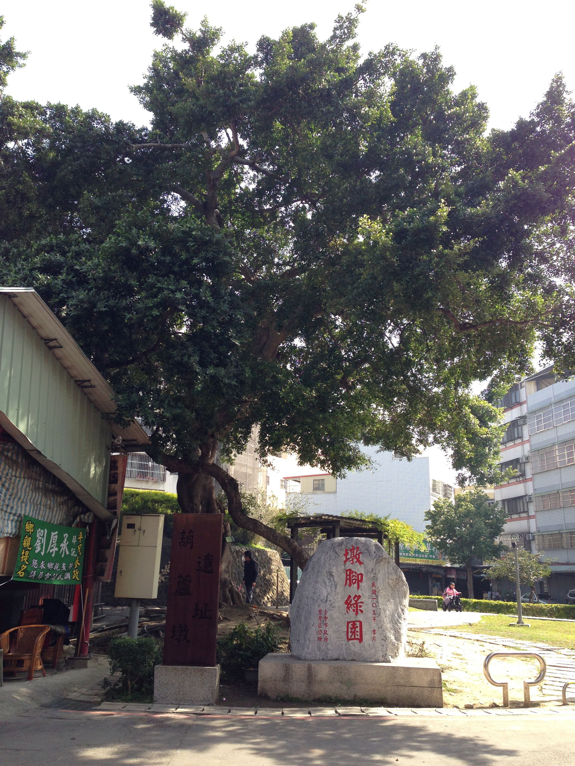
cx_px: 288
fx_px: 731
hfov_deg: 42.9
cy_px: 383
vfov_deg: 55.4
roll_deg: -2.1
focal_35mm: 33
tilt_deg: +18.5
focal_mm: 4.12
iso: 50
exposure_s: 1/401
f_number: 2.4
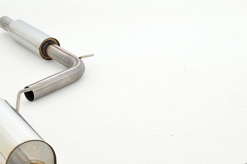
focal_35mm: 99
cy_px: 133
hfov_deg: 20.5
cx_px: 63
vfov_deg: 13.7
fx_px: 679
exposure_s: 1/200
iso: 200
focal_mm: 40
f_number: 10
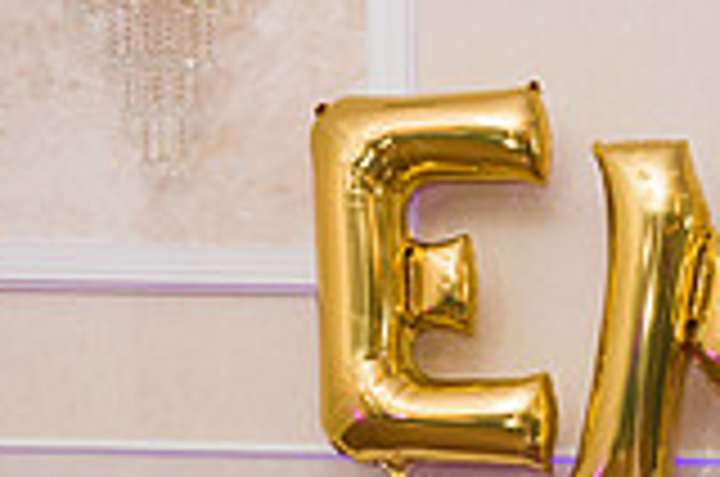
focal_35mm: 87
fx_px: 1737
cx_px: 1022
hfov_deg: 20.6
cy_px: 720
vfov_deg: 14.6
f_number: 5
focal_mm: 24
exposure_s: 1/200
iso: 1250
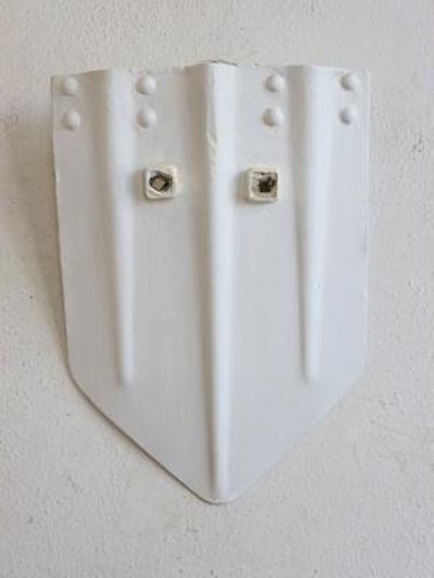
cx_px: 217
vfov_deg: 42.1
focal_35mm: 45
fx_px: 752
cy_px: 289
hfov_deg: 32.2
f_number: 3.9
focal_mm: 8
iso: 400
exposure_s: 1/40
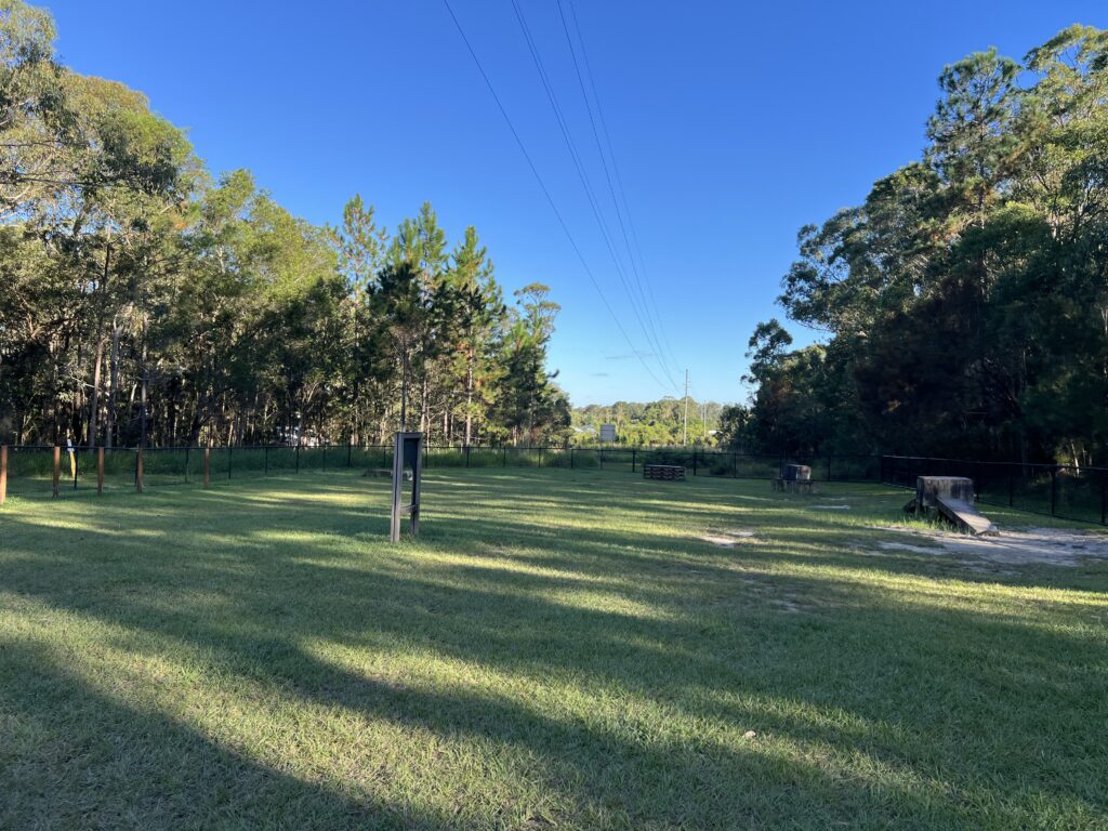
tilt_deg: +2.5
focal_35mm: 26
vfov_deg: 53.1
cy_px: 416
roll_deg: -1.8
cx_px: 554
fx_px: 832
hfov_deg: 67.3
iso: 50
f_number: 1.5
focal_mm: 5.7
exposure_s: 1/1449
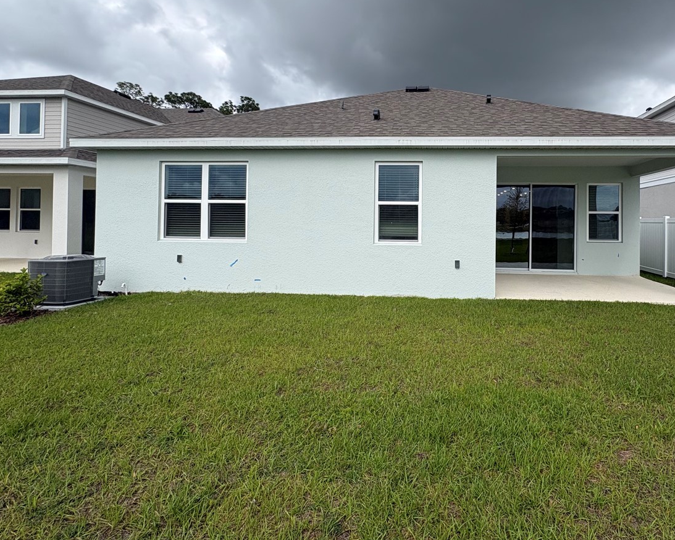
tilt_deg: +1.5
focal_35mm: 20
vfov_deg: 67.4
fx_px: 400
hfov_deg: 78.8
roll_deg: -0.4
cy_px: 215
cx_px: 424
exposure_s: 1/713
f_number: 2.2
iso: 40
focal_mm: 2.22
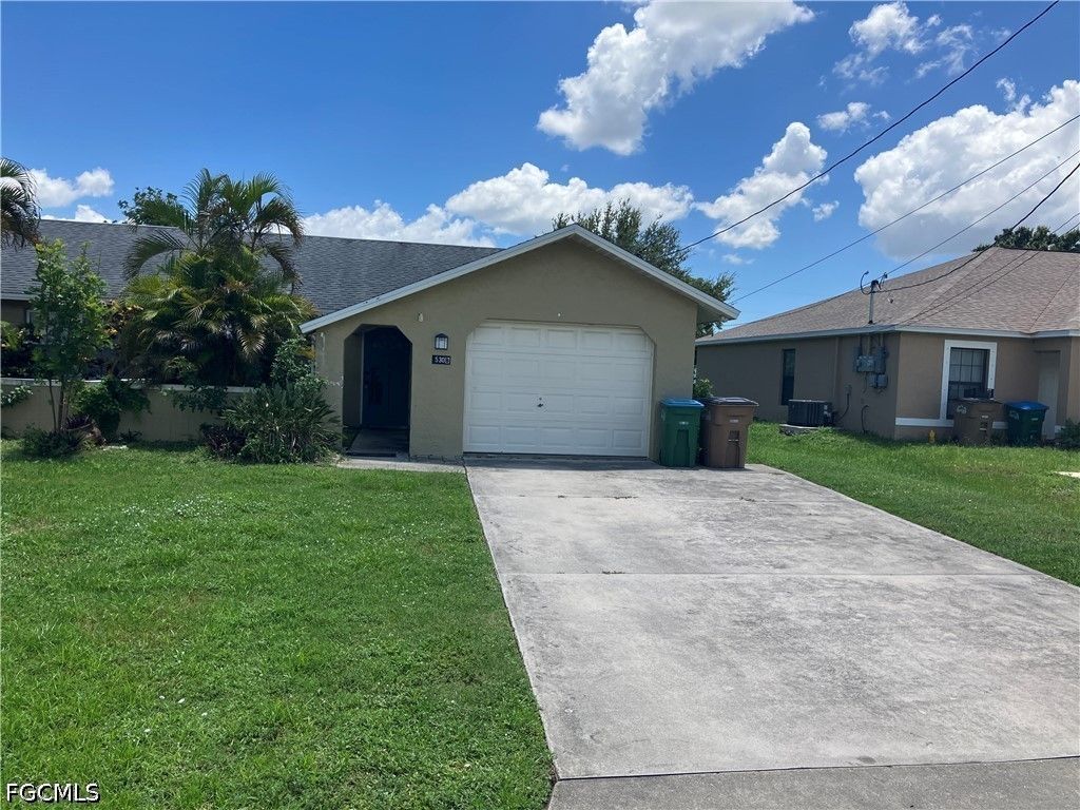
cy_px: 405
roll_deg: -2.2
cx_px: 540
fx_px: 874
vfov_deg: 49.7
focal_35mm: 28
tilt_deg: +1.9
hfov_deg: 63.4
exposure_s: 1/2433
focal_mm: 3.99
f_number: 1.8
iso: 32
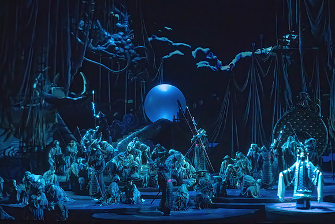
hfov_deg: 28.8
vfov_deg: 19.5
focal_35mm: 70
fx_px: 652
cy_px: 112
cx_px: 168
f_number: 3.2
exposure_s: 1/400
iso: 10000
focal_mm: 70
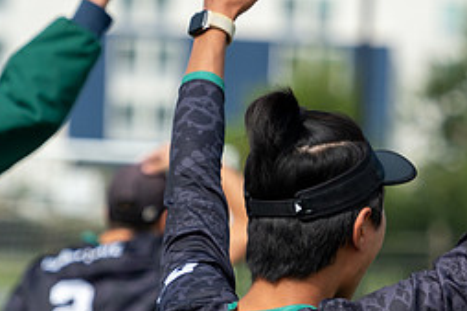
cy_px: 88
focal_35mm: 526
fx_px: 6819
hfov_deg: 3.9
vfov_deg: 2.6
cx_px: 447
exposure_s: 1/2500
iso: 640
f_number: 5.6
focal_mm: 230
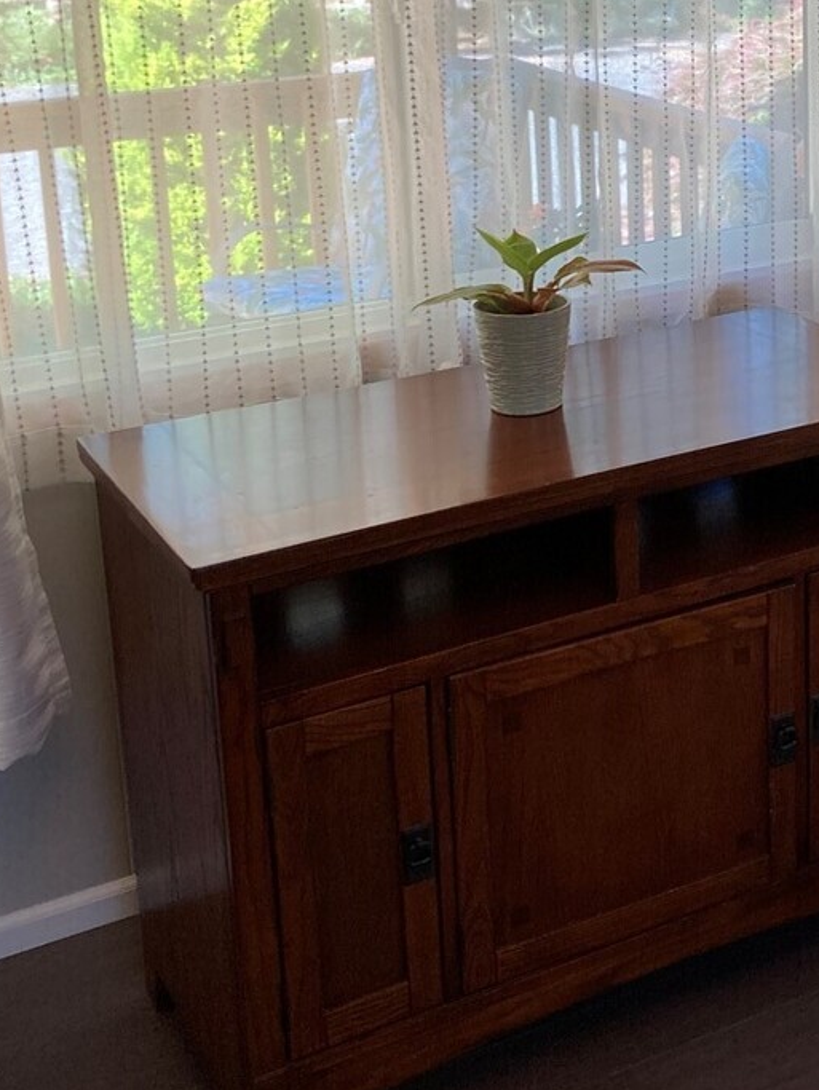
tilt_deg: -12.1
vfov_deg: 31.9
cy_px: 228
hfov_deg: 24.1
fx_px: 1859
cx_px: 750
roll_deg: +0.4
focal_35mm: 59
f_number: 1.8
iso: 80
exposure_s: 1/60
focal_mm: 3.99
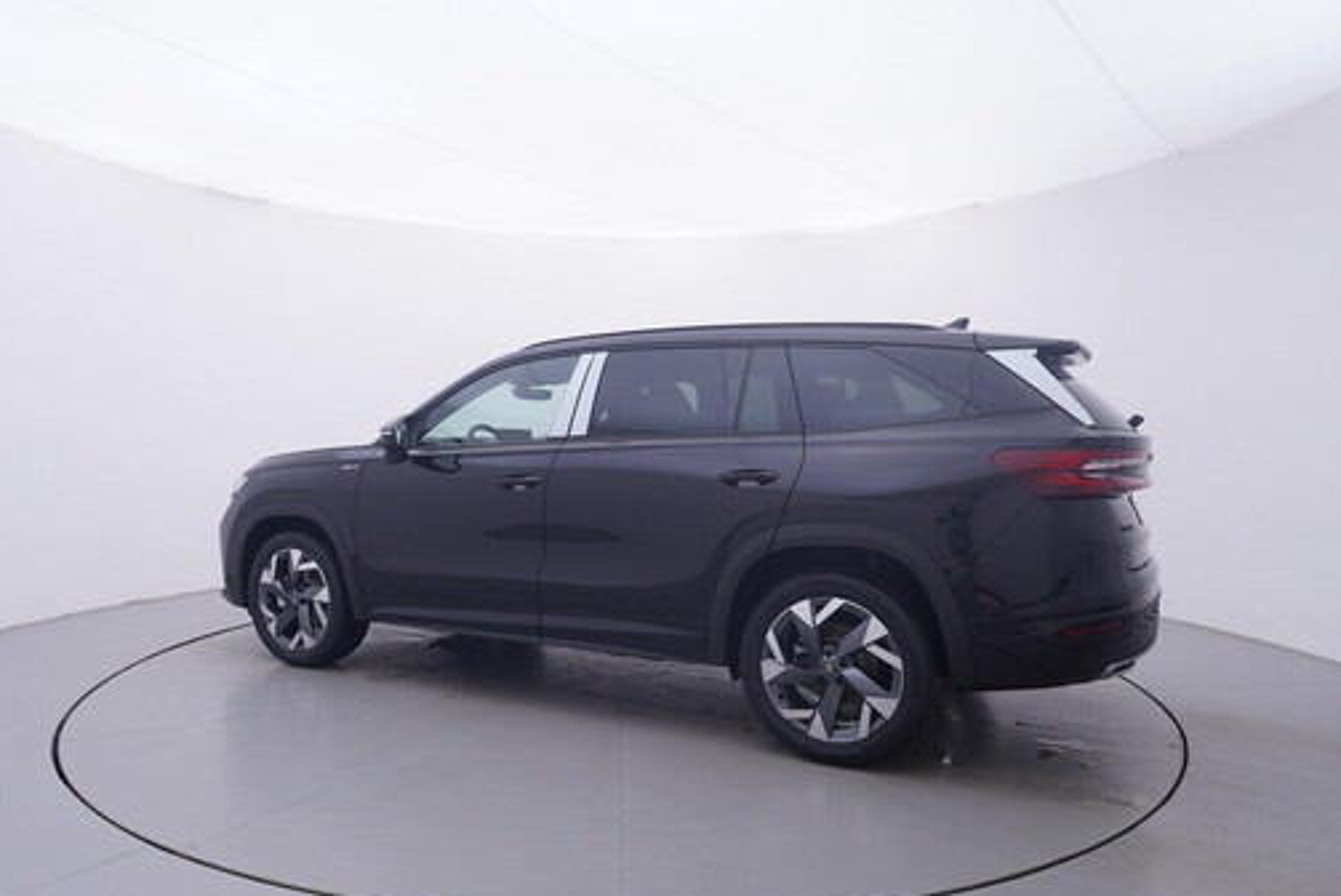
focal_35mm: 25
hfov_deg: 72.4
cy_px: 484
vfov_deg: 52.1
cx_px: 617
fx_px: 915
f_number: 5
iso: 200
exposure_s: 1/80
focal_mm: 15
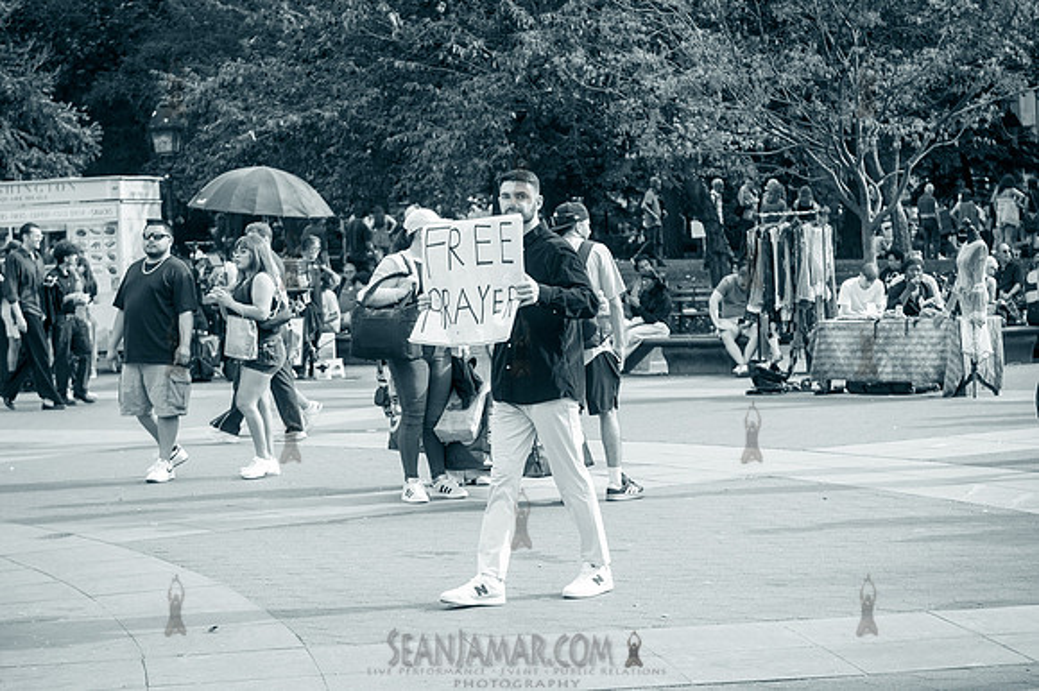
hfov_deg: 24.4
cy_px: 346
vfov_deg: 16.4
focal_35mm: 83
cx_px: 520
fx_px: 2398
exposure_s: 1/1600
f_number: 4
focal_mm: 62
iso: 400
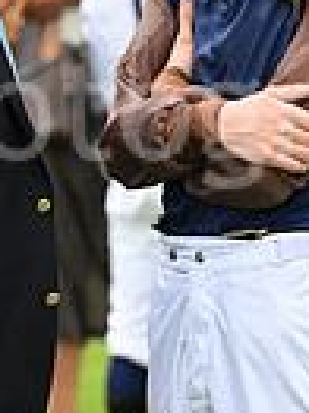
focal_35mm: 851
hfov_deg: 1.7
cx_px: 233
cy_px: -39
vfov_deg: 2.3
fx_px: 10145
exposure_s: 1/640
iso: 400
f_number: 5.6
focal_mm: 200
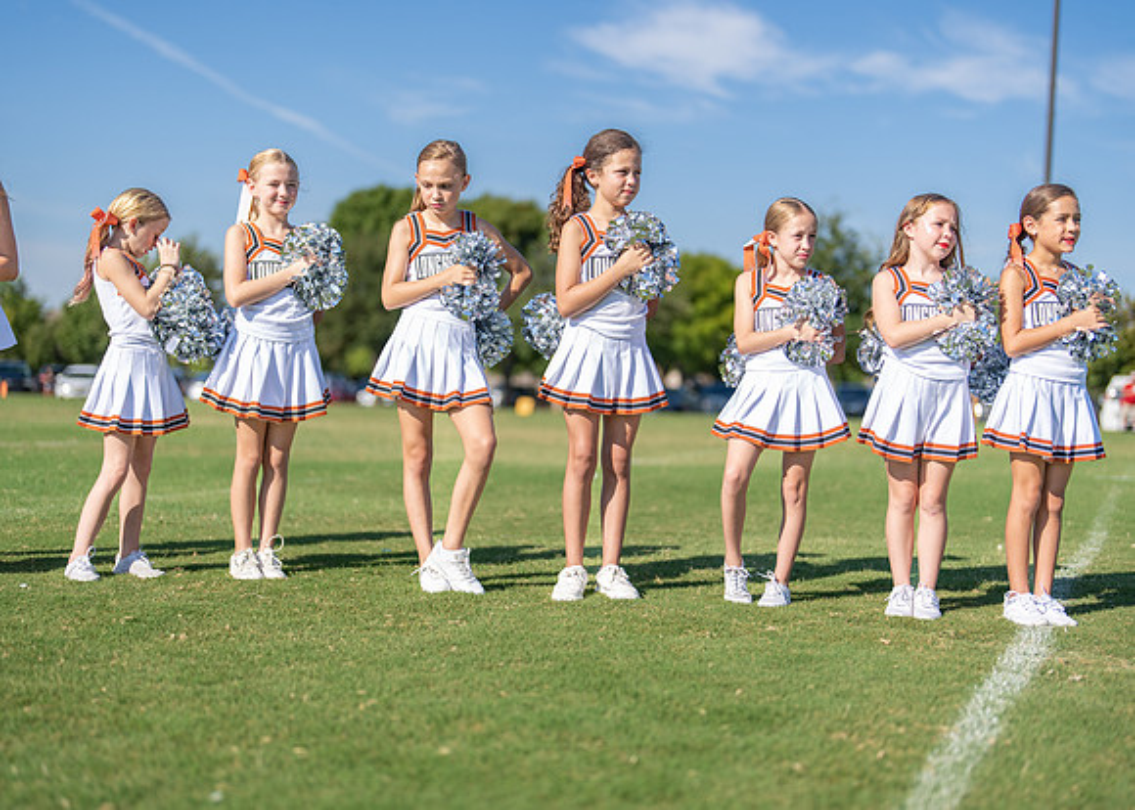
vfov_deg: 27.0
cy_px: 405
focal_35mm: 52
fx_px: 1688
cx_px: 568
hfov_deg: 37.2
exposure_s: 1/6400
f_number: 1.2
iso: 100
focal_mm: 50
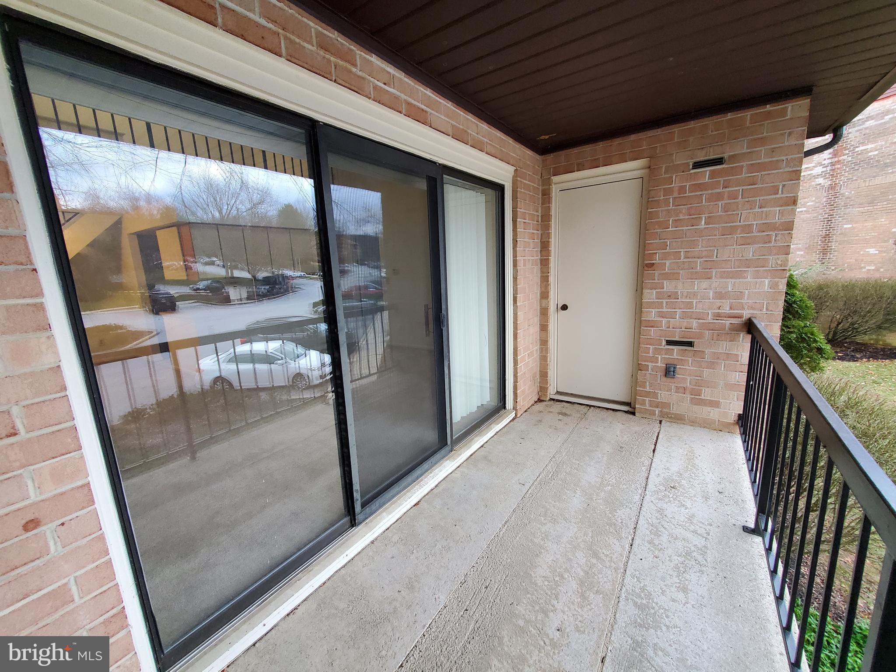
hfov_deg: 106.2
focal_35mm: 13
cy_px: 336
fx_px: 336
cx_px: 448
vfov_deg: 89.9
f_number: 2.2
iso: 500
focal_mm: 1.8
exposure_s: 1/60
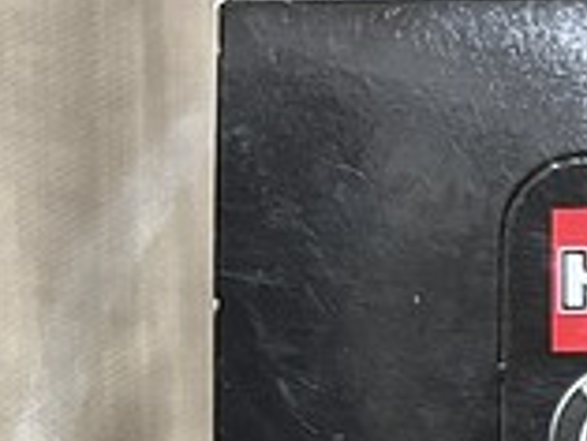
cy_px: 663
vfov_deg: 11.1
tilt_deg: +3.1
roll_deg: +1.3
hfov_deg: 12.3
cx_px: 1383
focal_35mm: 129
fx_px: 2189
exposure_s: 1/30
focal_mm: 5.96
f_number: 1.6
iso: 640
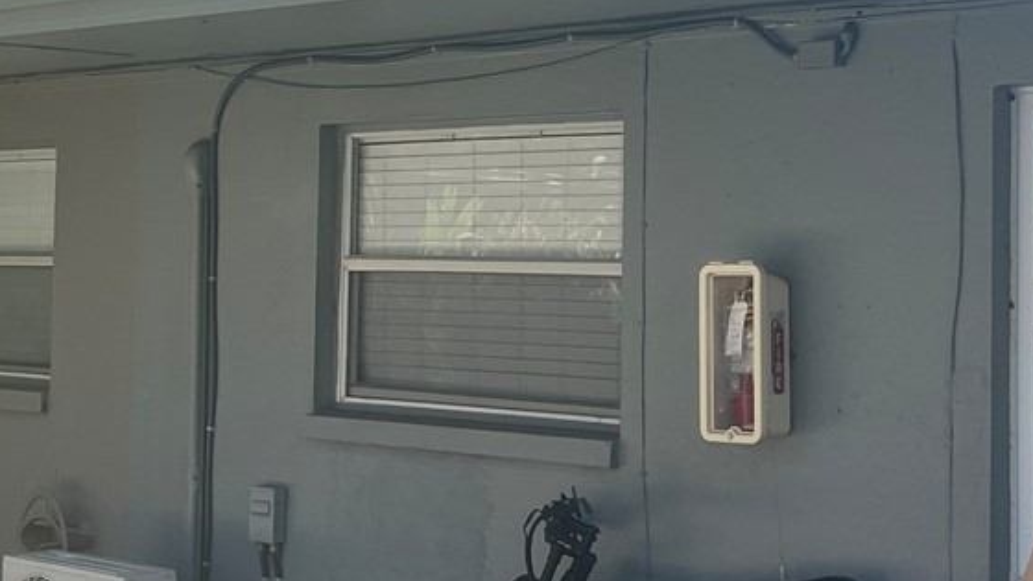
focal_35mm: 81
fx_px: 2219
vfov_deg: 14.9
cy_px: 144
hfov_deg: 26.1
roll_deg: -1.6
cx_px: 395
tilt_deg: +2.2
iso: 50
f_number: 1.6
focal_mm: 5.1
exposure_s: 1/1086
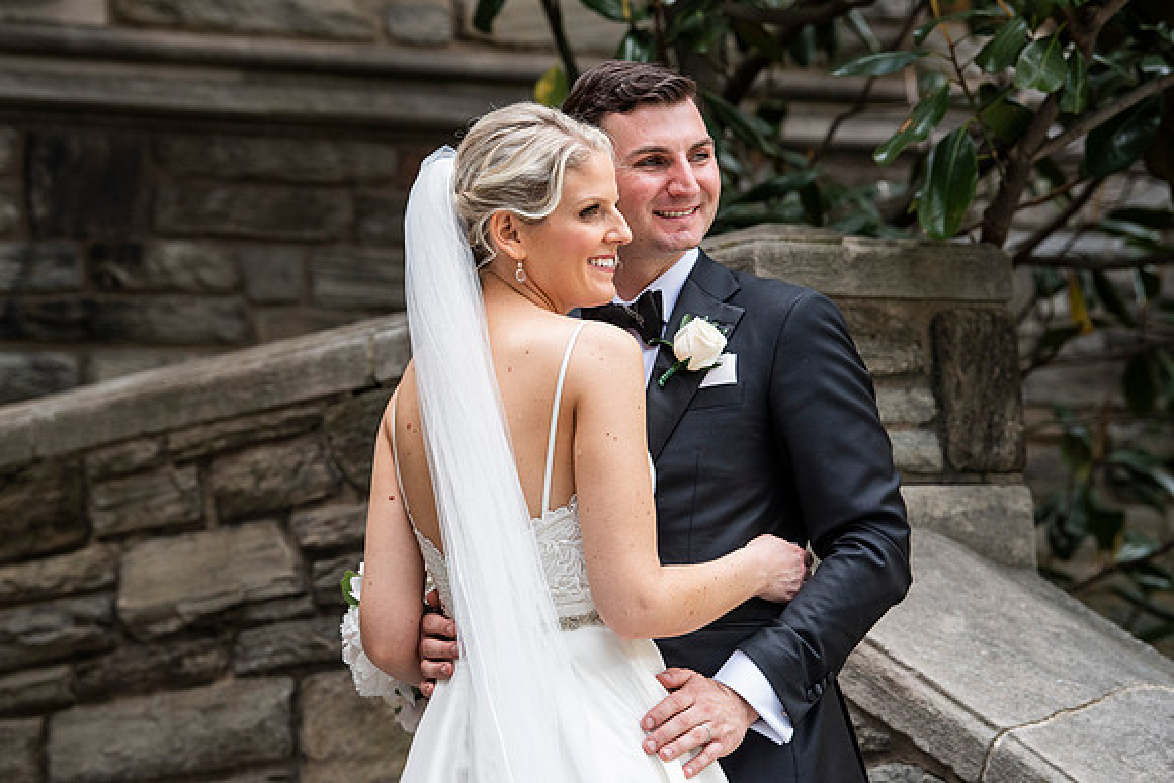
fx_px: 4566
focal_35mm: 140
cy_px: 392
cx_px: 587
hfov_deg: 14.7
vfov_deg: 9.8
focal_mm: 140
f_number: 5
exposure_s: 1/1000
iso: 1000
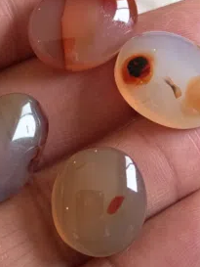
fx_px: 608
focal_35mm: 79
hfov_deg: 18.7
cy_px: 115
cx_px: 101
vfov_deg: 24.7
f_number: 1.7
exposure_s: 1/25
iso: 958
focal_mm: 5.24
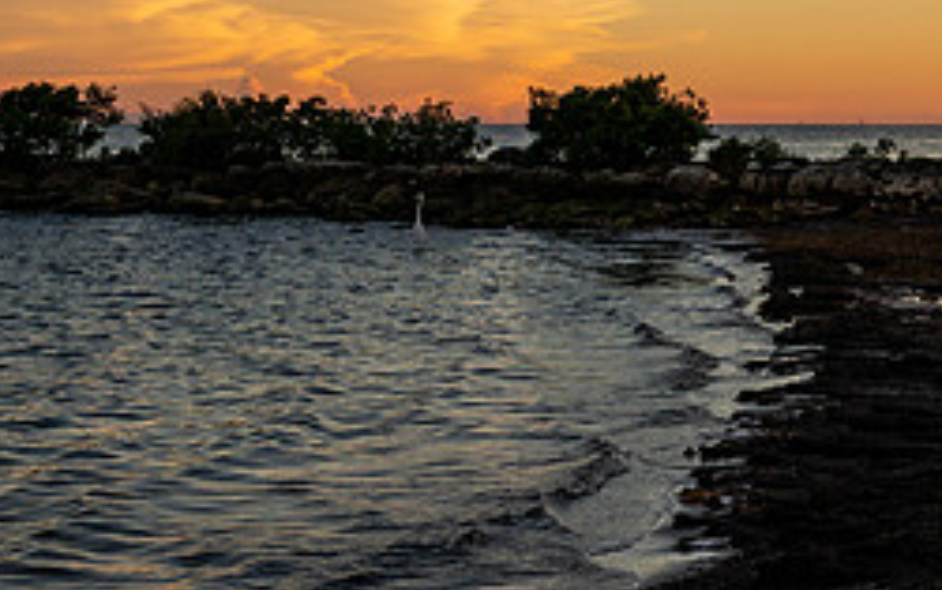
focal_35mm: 91
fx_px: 2337
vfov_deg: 14.1
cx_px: 841
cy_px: -54
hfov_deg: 22.3
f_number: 11
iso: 400
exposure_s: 1/160
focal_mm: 38
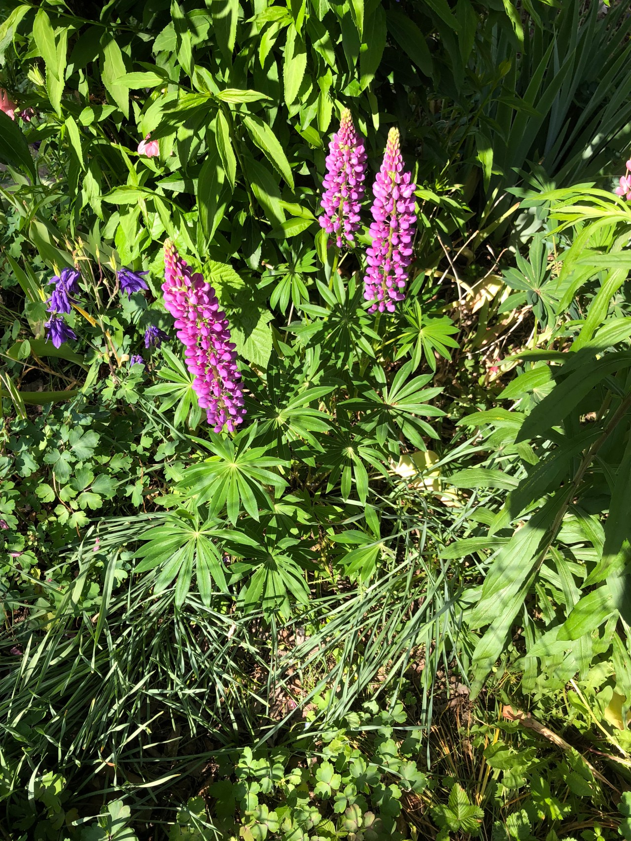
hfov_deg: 49.8
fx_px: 680
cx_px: 316
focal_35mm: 28
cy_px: 420
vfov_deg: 63.4
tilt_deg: -52.0
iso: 20
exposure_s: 1/685
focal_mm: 3.99
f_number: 1.8
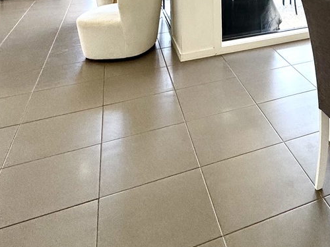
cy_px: -90
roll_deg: +1.0
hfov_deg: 41.0
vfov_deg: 27.5
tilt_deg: -1.3
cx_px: 303
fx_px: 400
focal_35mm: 42
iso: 50
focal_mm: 2.22
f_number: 2.2
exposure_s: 1/99
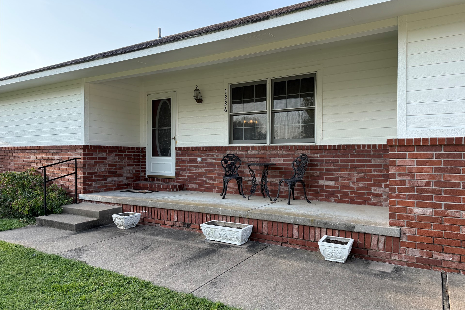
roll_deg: +0.1
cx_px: 233
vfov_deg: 51.3
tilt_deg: -1.6
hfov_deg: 71.5
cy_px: 156
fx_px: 323
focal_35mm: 25
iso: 100
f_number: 1.78
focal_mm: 6.76
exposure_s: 1/1075
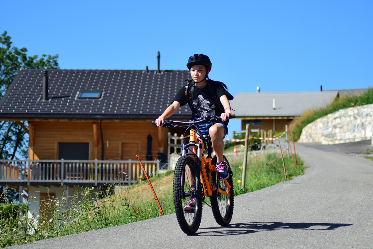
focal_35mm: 112
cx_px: 186
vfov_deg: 12.2
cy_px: 124
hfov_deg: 18.2
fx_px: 1166
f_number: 4
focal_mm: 75
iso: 160
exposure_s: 1/1250
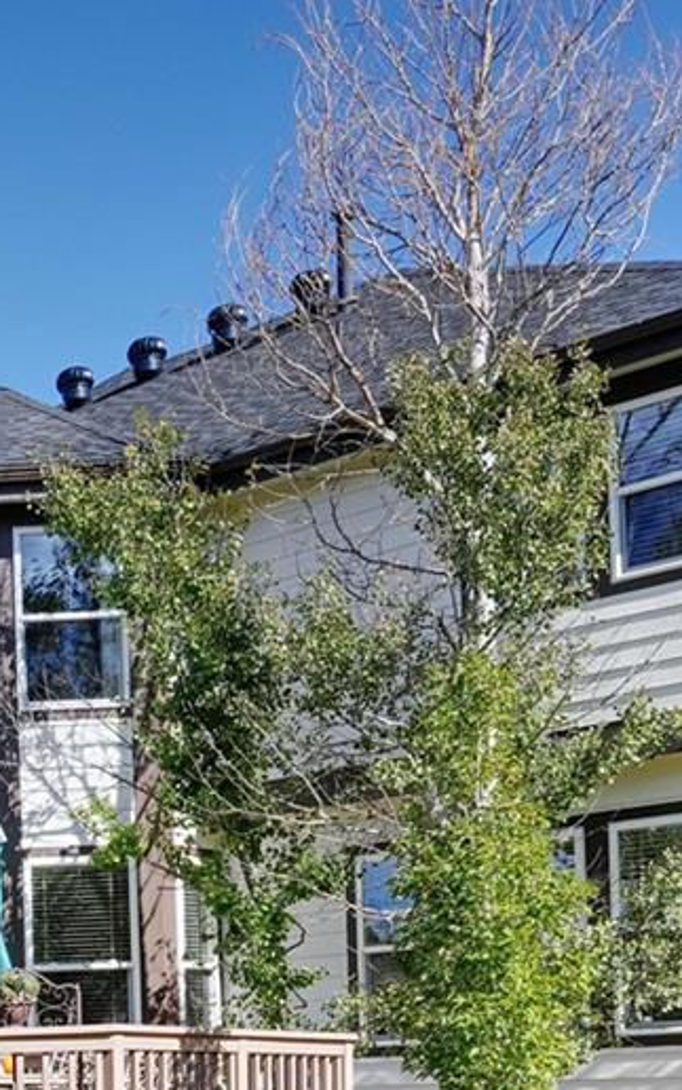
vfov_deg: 31.4
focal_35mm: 60
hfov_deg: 18.5
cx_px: -414
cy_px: 1092
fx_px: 1782
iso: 400
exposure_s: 1/800
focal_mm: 19
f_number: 8
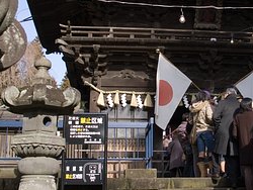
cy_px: 75
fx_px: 453
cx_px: 174
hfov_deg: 30.9
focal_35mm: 62
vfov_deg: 23.7
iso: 200
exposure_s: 1/400
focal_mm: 21
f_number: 6.3
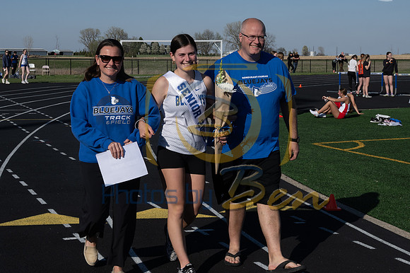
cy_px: 98
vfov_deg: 22.4
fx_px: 687
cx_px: 166
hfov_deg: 33.2
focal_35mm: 60
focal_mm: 31.5
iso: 100
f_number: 10
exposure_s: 1/400
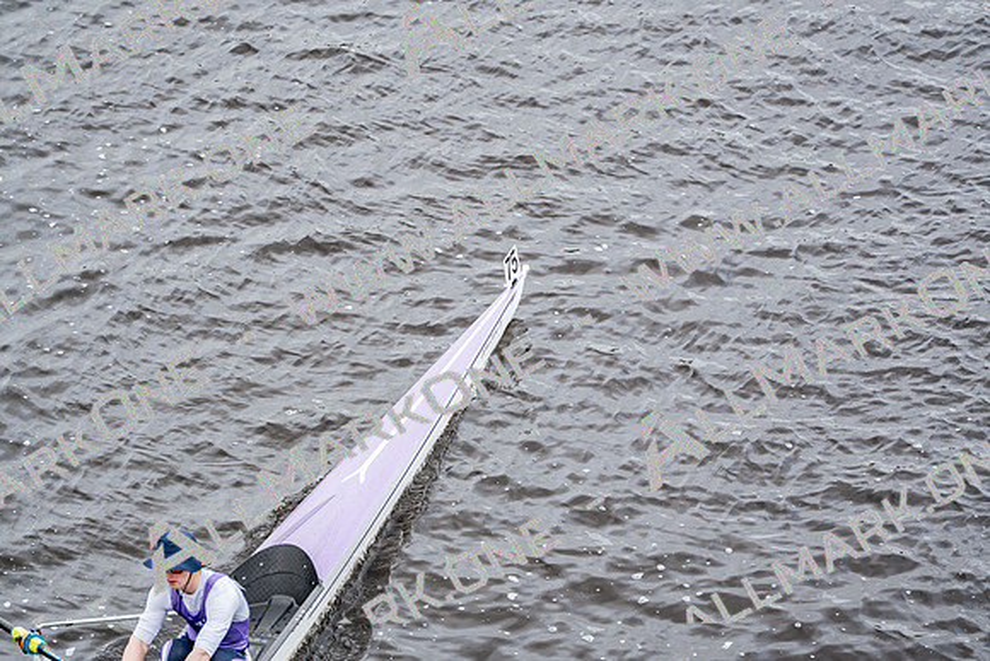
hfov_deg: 10.3
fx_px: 5501
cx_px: 495
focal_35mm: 200
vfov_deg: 6.9
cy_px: 330
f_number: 2.8
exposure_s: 1/2000
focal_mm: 200
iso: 500
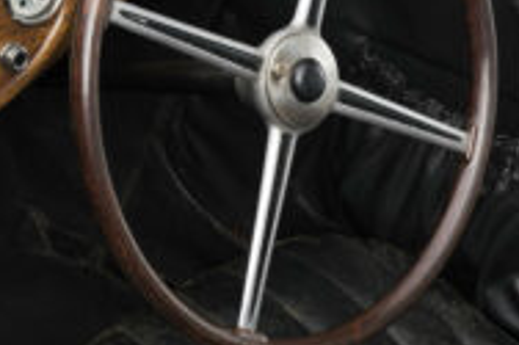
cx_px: 121
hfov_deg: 14.3
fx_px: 2060
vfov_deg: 9.6
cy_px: 80
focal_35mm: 143
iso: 100
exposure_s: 4
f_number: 16
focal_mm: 70
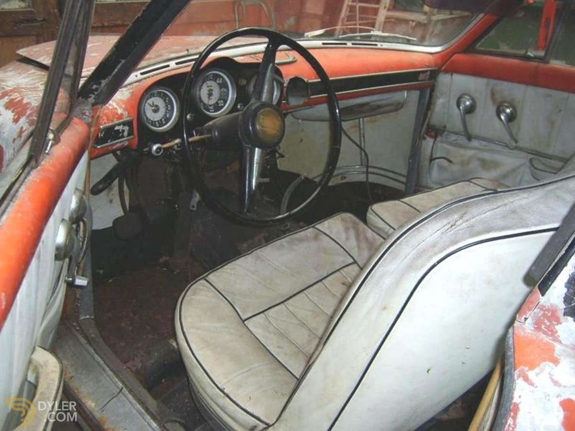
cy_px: 216
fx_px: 581
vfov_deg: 40.7
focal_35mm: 35
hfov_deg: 52.6
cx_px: 288
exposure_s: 1/45
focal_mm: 5.8
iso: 100
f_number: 2.8
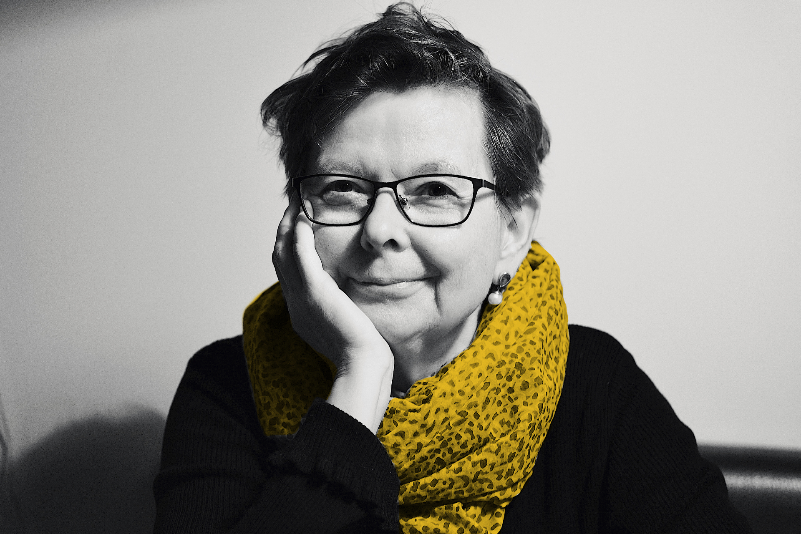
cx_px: 400
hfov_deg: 27.0
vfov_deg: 18.2
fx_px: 1669
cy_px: 267
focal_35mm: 75
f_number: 2
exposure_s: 1/38
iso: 400
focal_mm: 50
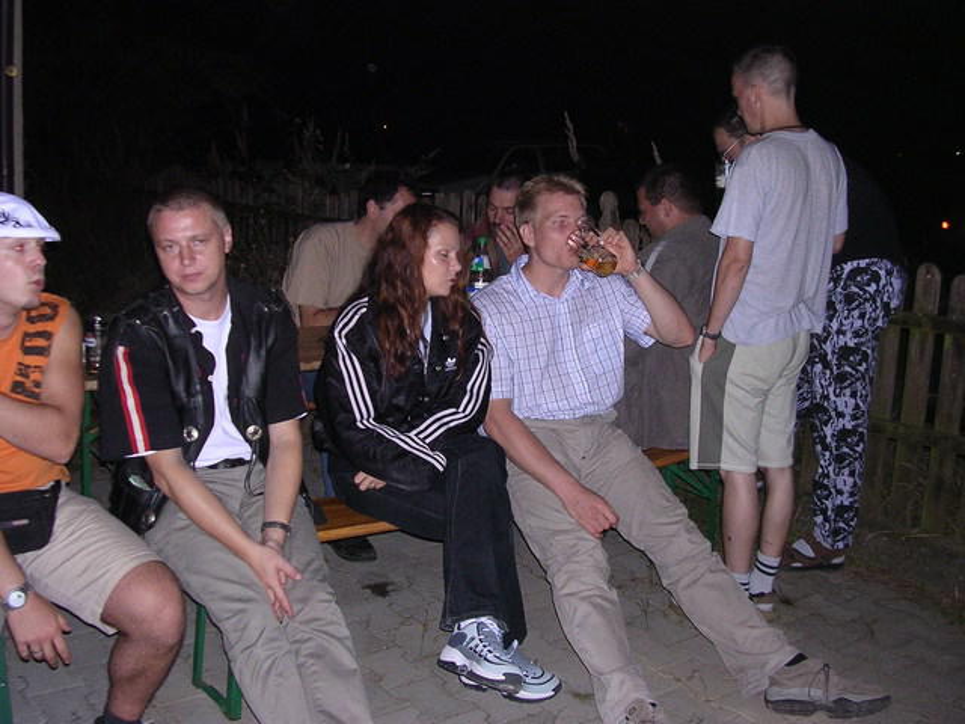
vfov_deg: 37.7
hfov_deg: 49.0
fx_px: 1059
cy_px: 362
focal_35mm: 38
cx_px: 482
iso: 383
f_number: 2.8
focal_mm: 5.8
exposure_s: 1/60.1
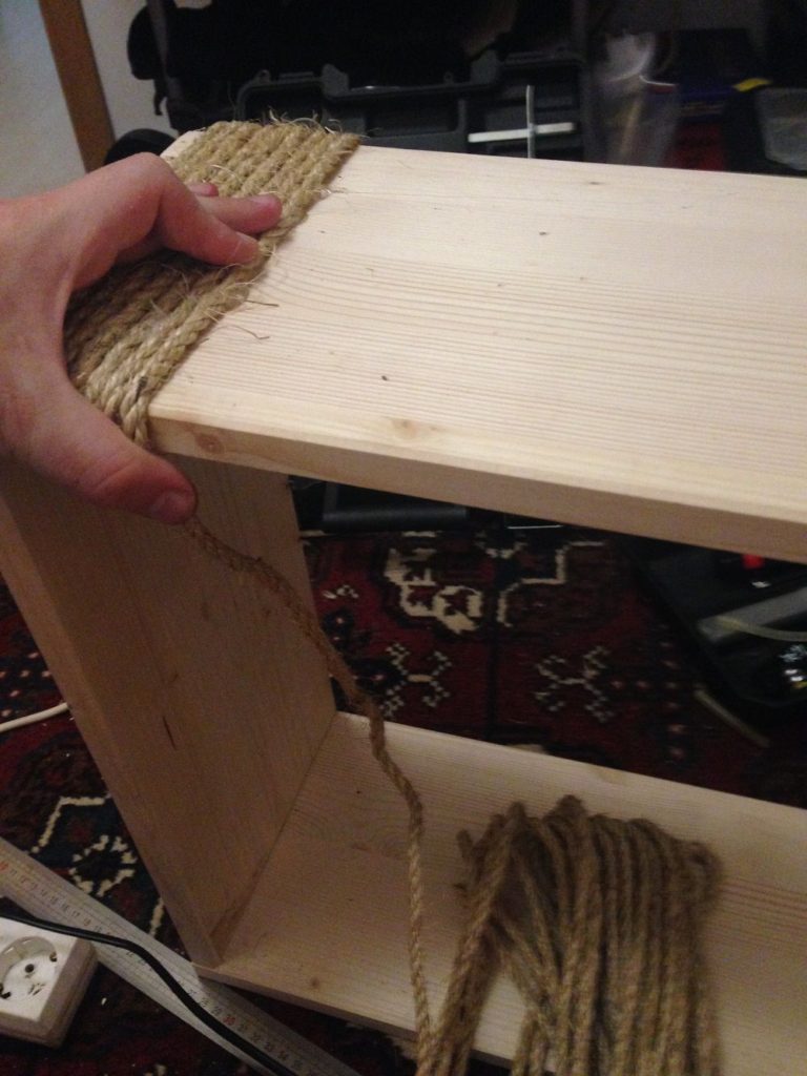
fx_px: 1026
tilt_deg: -39.0
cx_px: 404
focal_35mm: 33
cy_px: 538
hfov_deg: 42.9
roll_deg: +5.0
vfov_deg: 55.4
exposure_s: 1/20
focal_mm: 4.12
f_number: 2.4
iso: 320
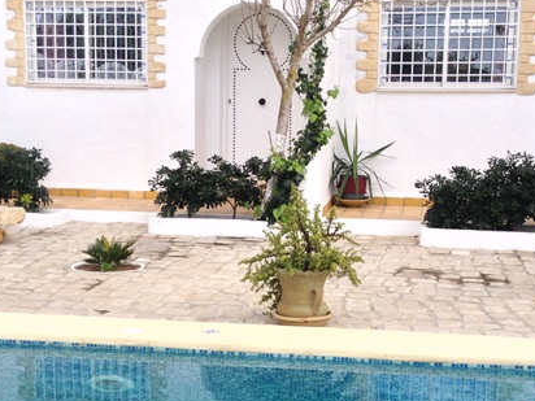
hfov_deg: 28.6
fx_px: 1051
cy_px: 258
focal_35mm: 68
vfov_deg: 21.6
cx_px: 262
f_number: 2.4
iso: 50
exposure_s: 1/665
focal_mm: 4.28
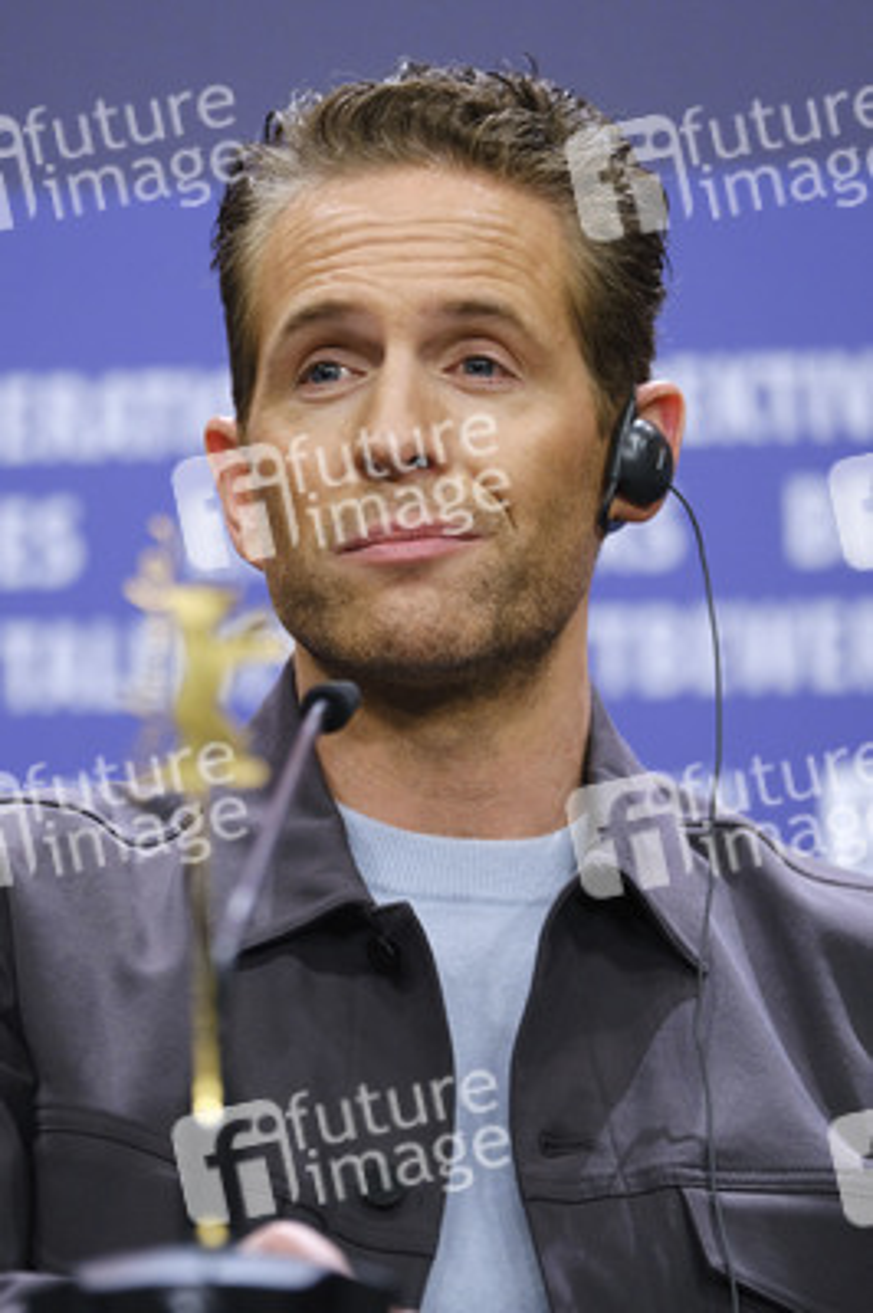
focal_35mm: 210
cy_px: 656
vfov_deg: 9.8
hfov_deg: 6.5
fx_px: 7651
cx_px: 436
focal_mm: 140
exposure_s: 1/280
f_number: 2.8
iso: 1250
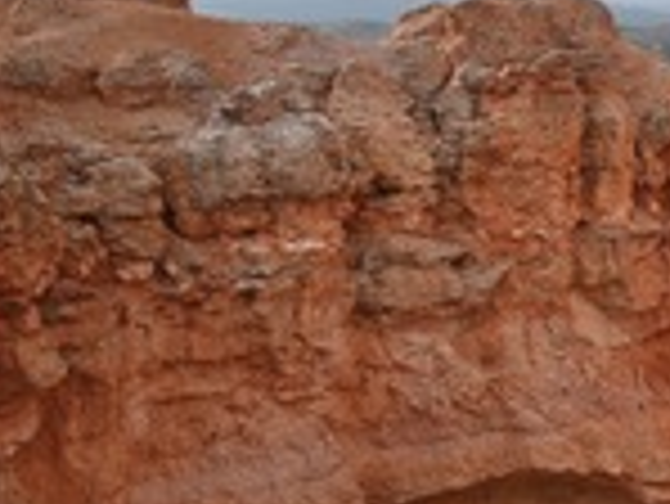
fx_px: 1801
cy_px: 482
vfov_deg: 15.7
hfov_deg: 17.8
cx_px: 1129
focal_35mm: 93
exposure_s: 1/250
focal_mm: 24
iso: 200
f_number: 5
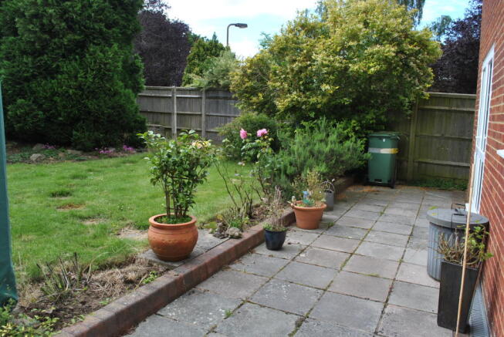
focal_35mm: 27
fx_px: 378
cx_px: 252
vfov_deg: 48.0
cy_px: 168
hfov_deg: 67.3
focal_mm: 18
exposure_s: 1/125
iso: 100
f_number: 5.6
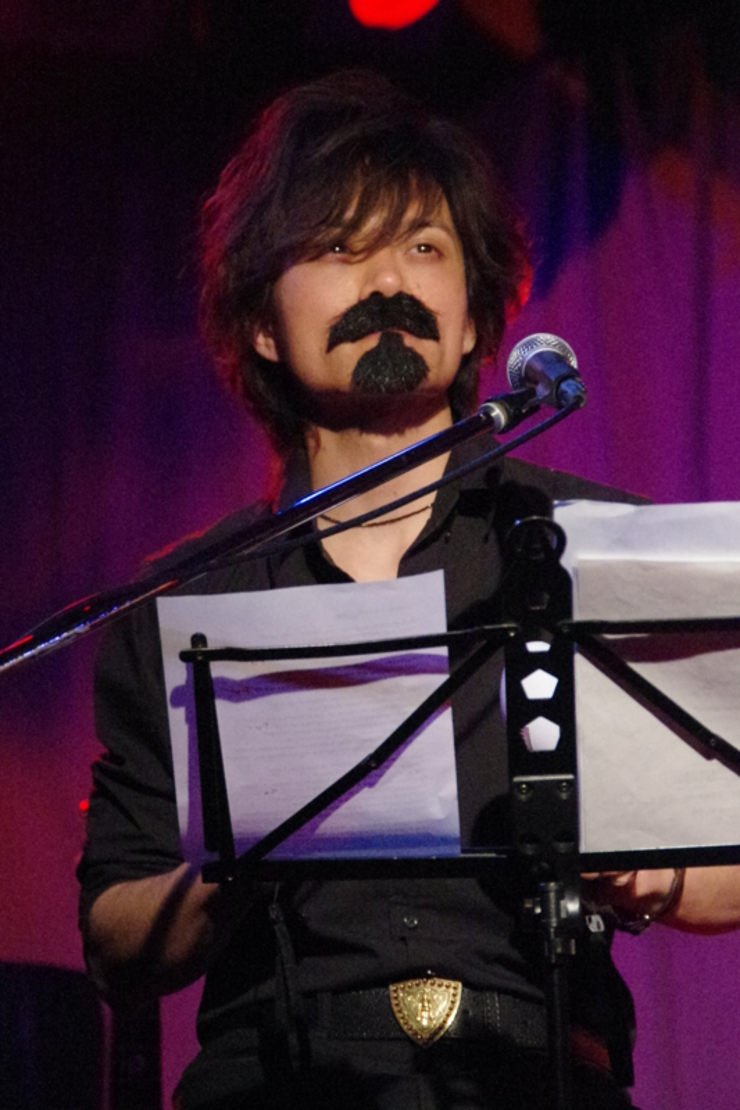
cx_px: 370
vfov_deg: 11.6
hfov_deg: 7.8
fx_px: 5459
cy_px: 555
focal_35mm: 177
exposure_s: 1/100
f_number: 5.6
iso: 12800
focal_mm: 118
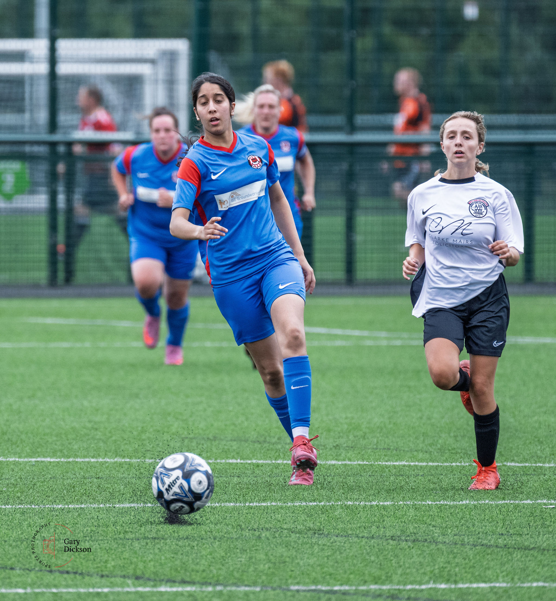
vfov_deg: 2.2
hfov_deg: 2.1
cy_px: 148
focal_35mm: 815
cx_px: 213
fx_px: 15439
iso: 1400
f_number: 5.6
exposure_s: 1/1250
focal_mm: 400
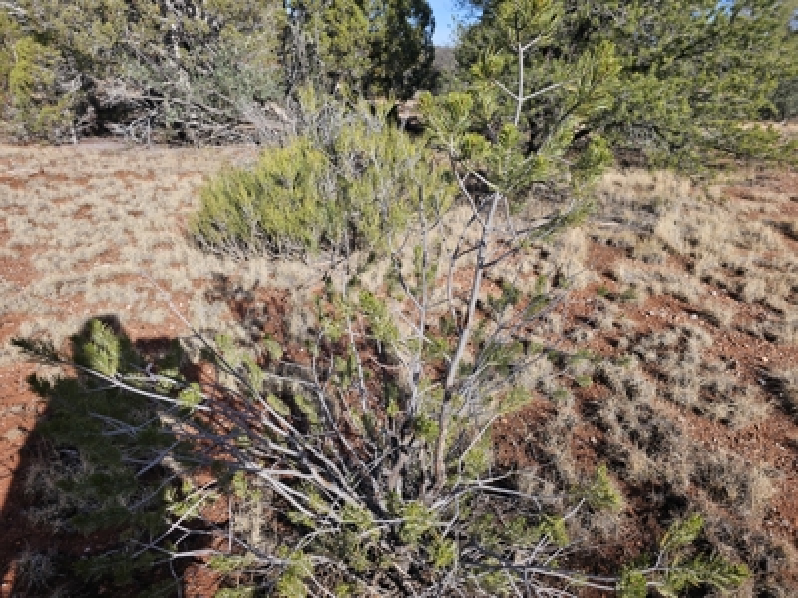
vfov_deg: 58.9
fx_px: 530
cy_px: 299
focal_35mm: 23
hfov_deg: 73.9
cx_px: 399
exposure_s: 1/575
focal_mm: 6.3
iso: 10
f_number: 1.7
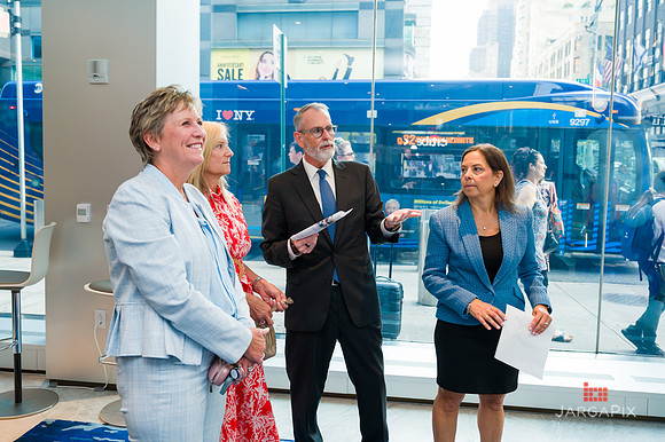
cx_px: 315
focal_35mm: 33
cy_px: 209
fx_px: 601
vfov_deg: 40.4
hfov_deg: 57.9
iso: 400
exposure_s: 1/200
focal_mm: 29
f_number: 3.5
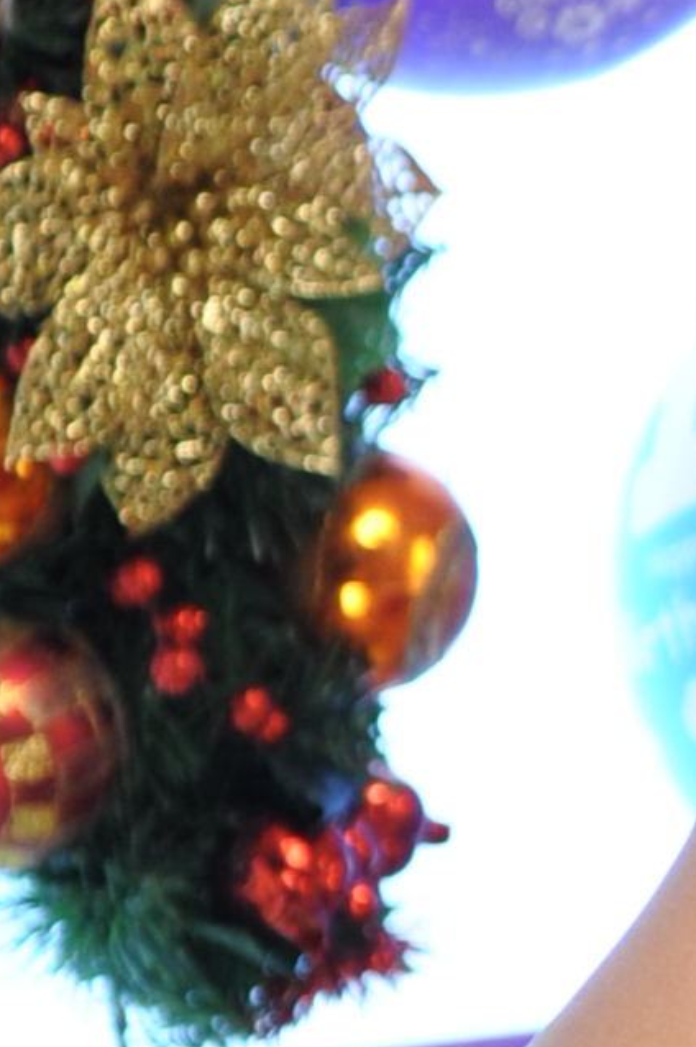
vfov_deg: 4.4
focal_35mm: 467
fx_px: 13571
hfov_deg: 2.9
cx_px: 1546
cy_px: 743
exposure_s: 1/125
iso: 400
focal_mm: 70
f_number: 3.5
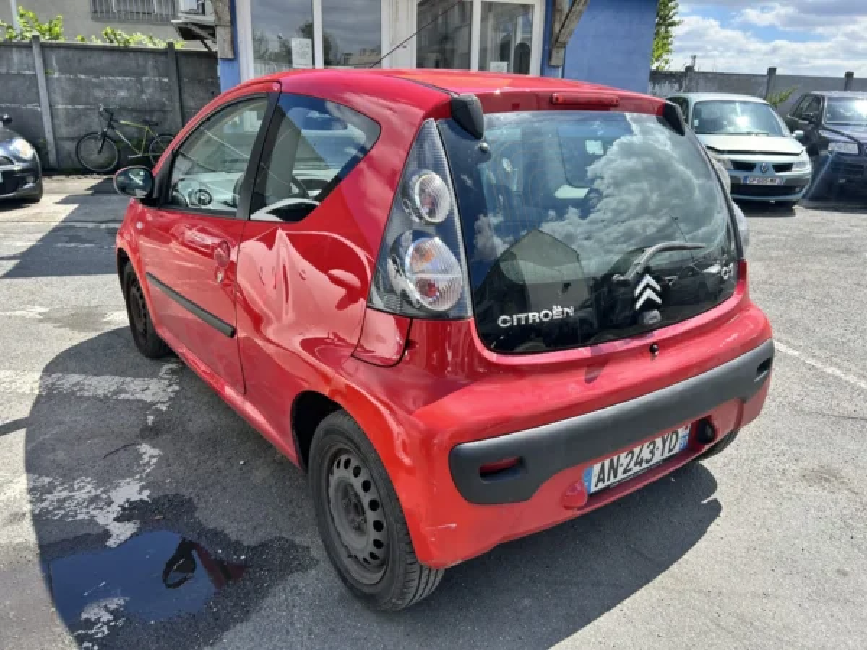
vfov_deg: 53.1
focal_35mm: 26
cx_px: 434
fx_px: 651
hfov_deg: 67.3
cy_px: 325
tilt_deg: -17.5
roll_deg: -1.5
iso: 50
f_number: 1.5
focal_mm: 5.7
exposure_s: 1/1698
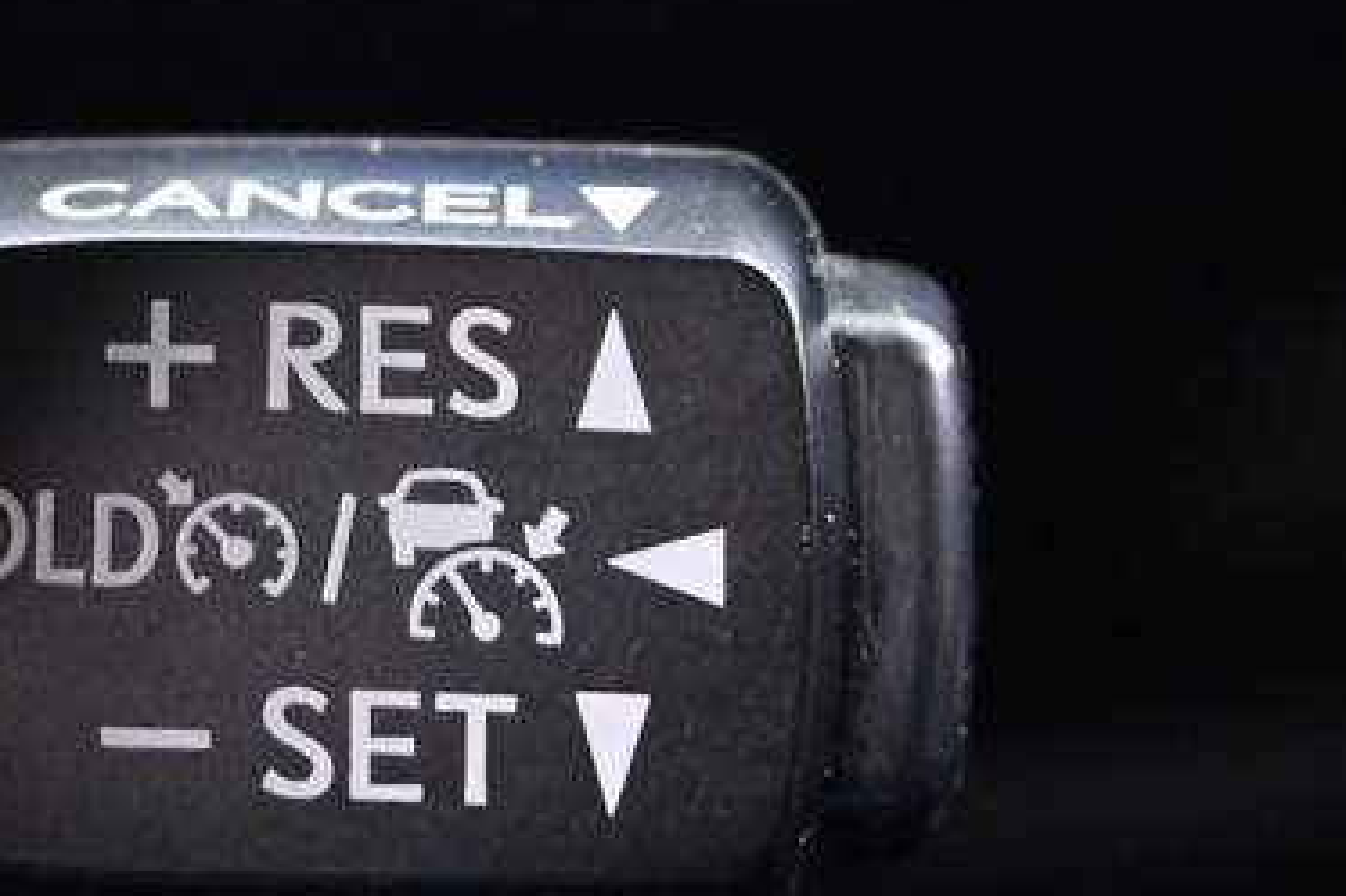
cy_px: 479
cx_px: 227
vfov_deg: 10.3
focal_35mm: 133
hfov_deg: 15.3
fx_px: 4980
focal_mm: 20.5
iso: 3200
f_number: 3.8
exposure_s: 1/4
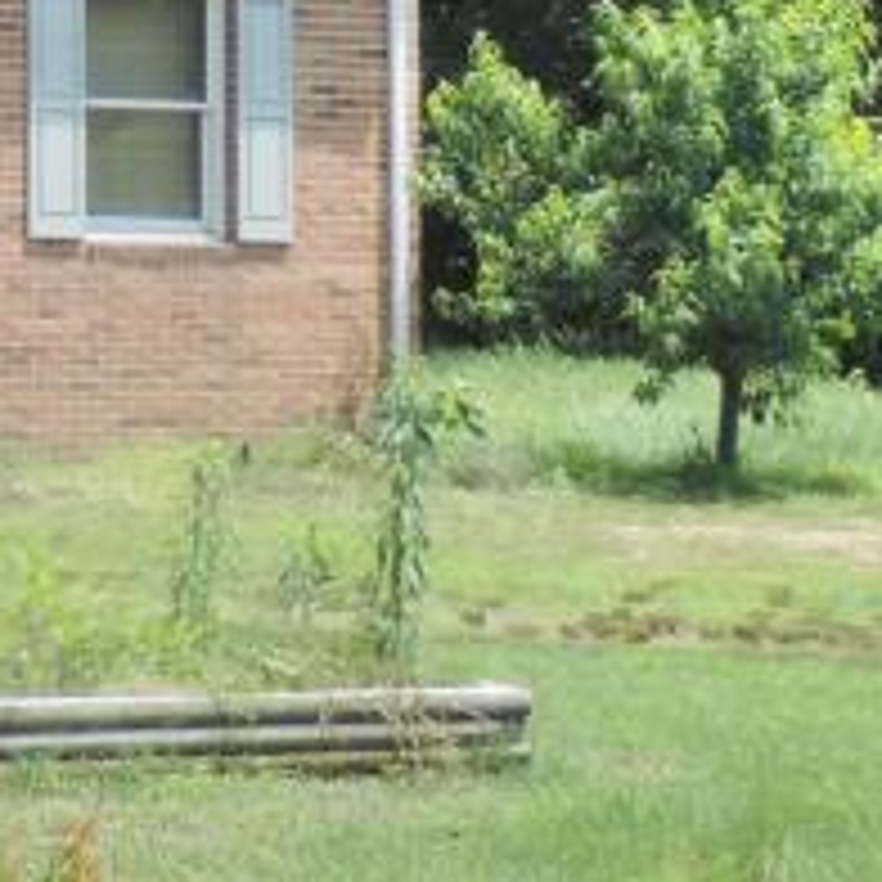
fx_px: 4670
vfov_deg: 10.6
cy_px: -256
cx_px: -873
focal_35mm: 162
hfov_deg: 10.0
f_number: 3.3
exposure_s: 1/320
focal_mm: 6.2
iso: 80
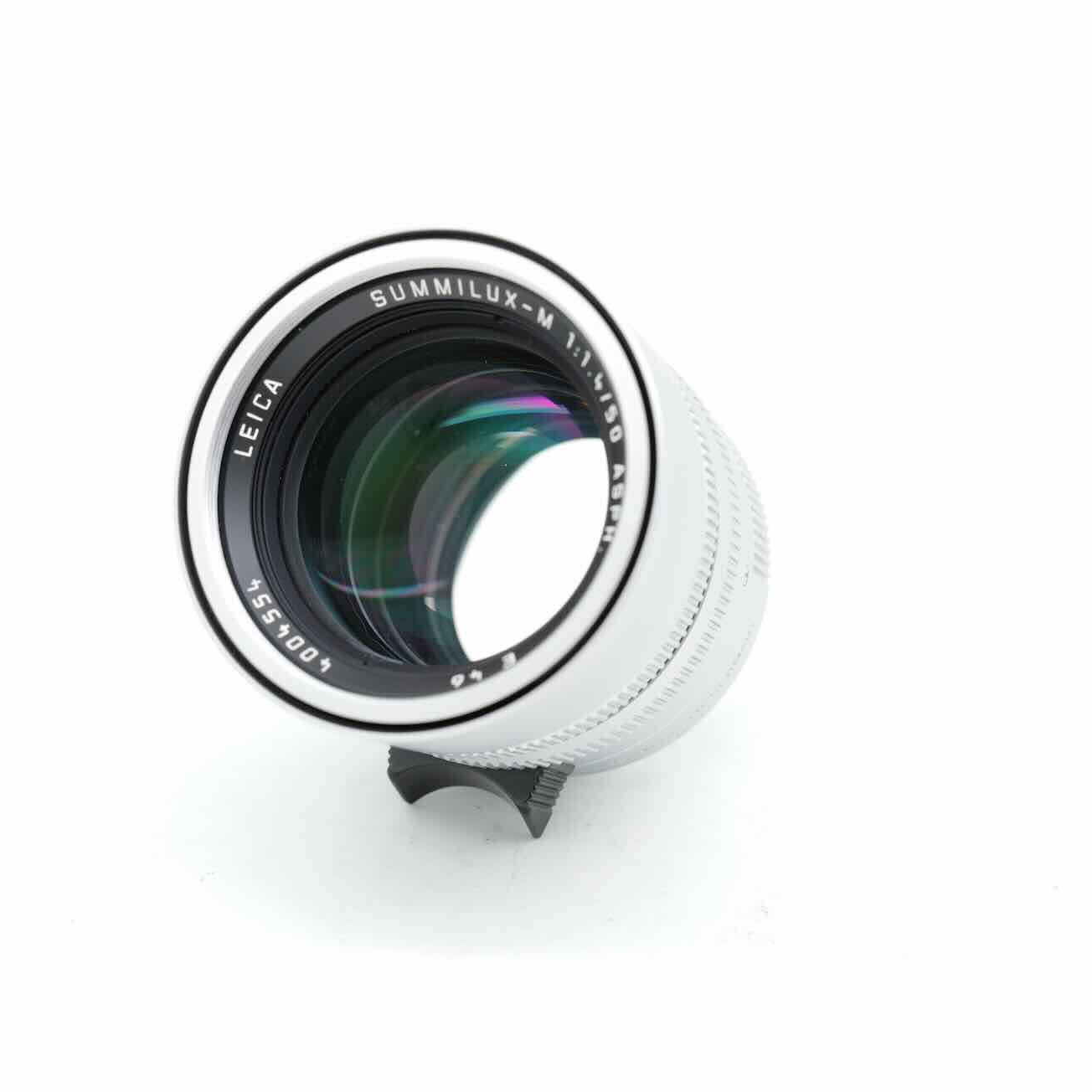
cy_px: 538
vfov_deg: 30.6
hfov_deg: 30.5
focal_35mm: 56
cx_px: 500
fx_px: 1999
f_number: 9
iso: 800
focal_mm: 43
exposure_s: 1/60
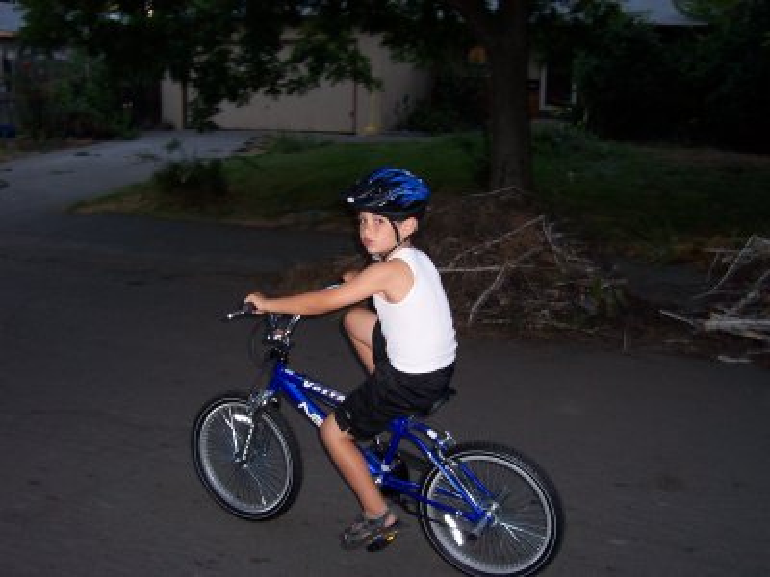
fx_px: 823
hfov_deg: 50.1
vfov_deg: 38.7
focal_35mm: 37
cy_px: 288
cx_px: 385
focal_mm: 5.6
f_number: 2.8
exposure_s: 1/60
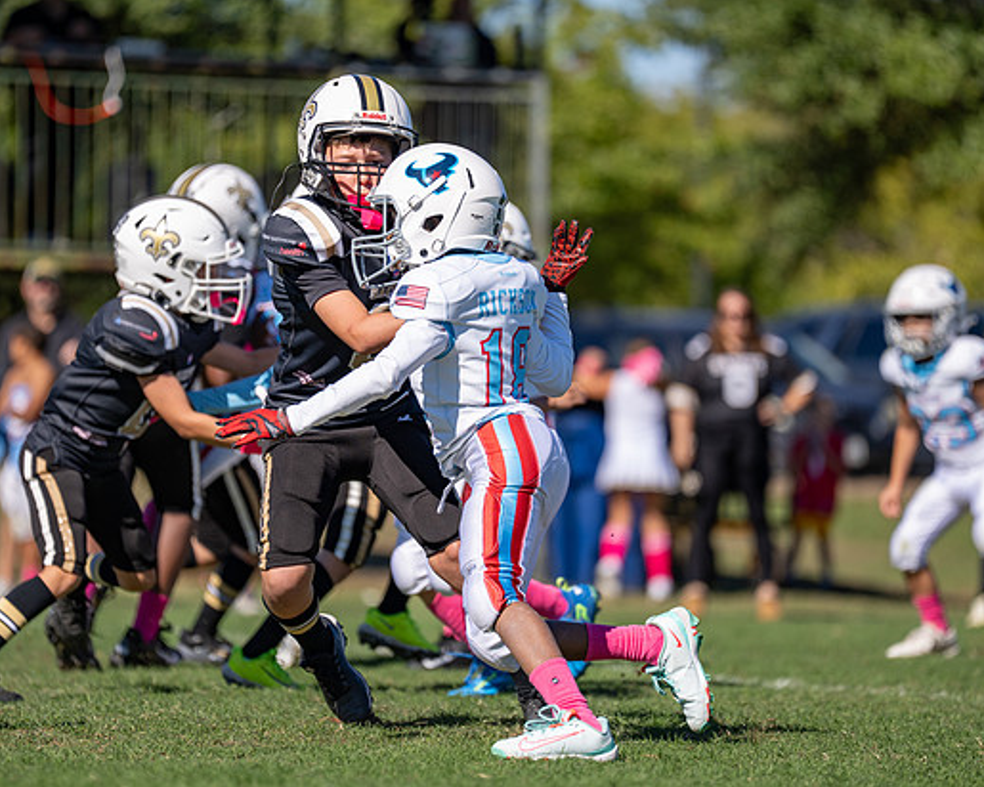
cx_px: 461
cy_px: 425
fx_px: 7310
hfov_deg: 7.7
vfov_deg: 6.2
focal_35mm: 251
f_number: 2.8
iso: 100
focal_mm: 200
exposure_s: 1/2500
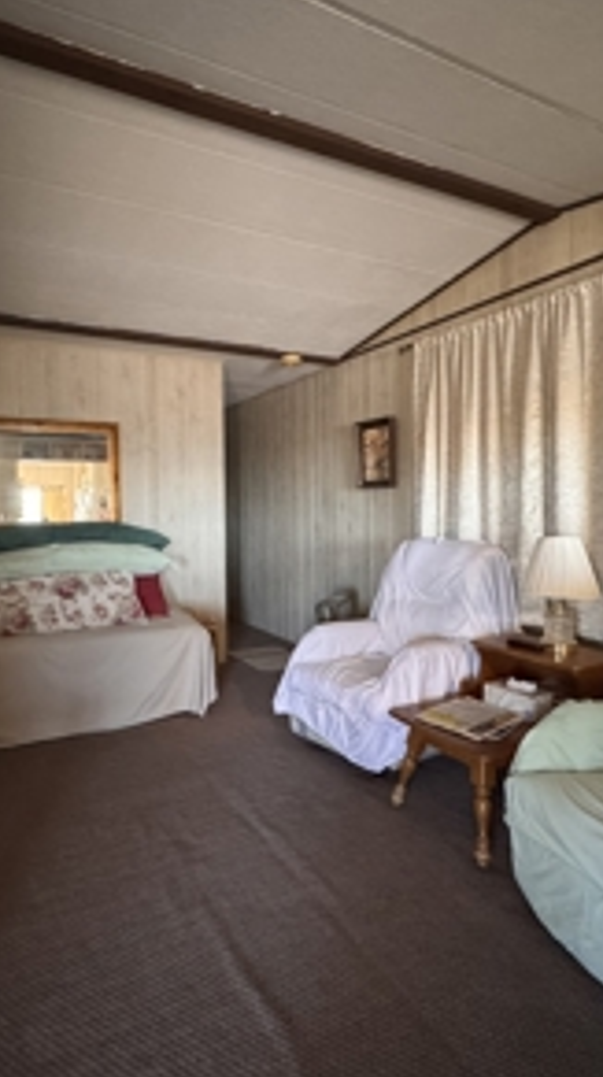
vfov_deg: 83.9
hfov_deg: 53.4
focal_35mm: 21
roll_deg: +0.2
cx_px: 274
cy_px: 537
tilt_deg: -3.2
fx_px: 599
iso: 1000
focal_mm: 2.22
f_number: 2.2
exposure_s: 1/60
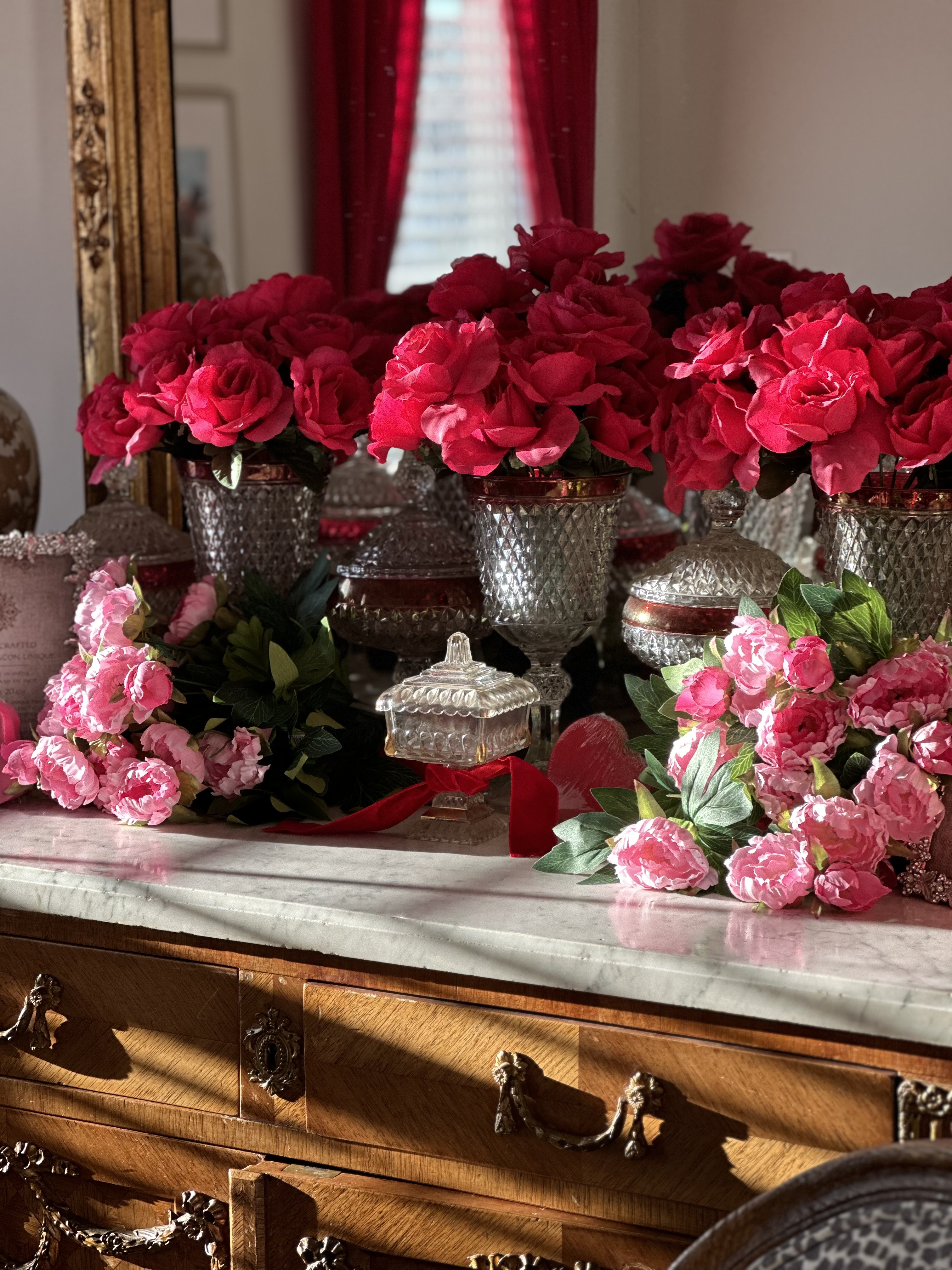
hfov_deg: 19.1
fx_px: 2824
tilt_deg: -5.8
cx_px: 476
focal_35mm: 77
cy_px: 635
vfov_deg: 25.3
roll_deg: +0.3
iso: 80
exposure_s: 1/121
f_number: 2.8
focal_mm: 9
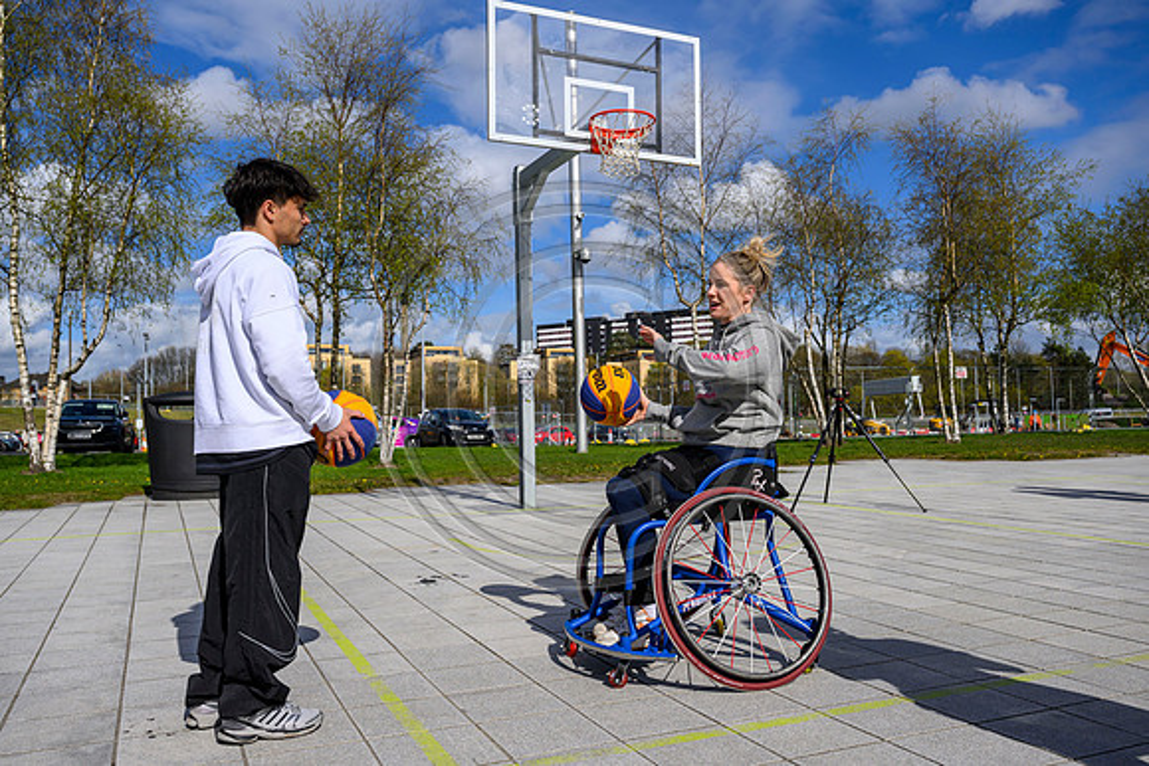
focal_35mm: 30
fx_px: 958
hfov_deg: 61.9
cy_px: 383
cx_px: 574
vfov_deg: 43.6
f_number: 5.6
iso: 500
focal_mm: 30
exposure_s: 1/5000
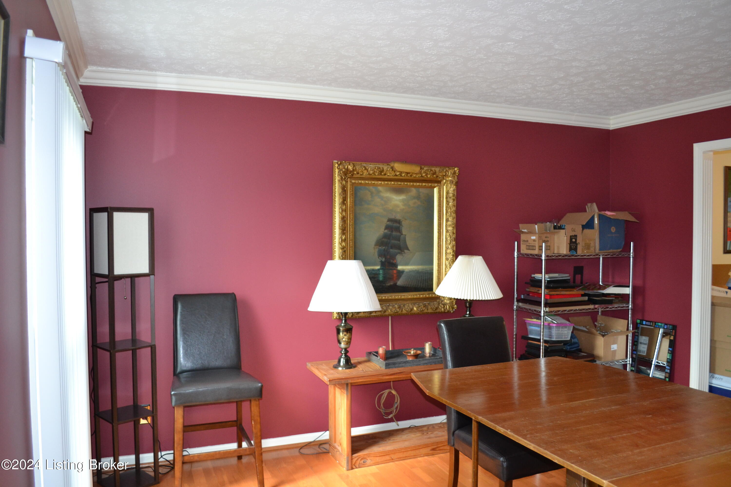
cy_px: 244
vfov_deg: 47.9
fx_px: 548
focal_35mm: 27
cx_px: 366
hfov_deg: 67.4
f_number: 3.5
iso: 800
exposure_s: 1/60
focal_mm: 18
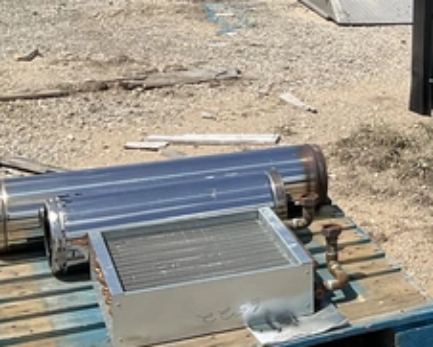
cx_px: 607
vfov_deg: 16.2
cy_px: 49
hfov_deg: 18.5
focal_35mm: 94
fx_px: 1205
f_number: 1.8
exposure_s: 1/2141
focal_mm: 3
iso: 25
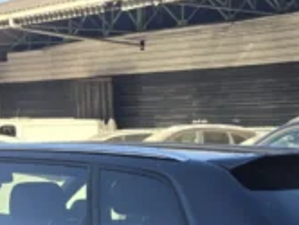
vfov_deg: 16.3
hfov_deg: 23.4
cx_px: 106
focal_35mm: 83
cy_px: 333
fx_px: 718
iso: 12
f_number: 1.7
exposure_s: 1/195
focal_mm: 6.3
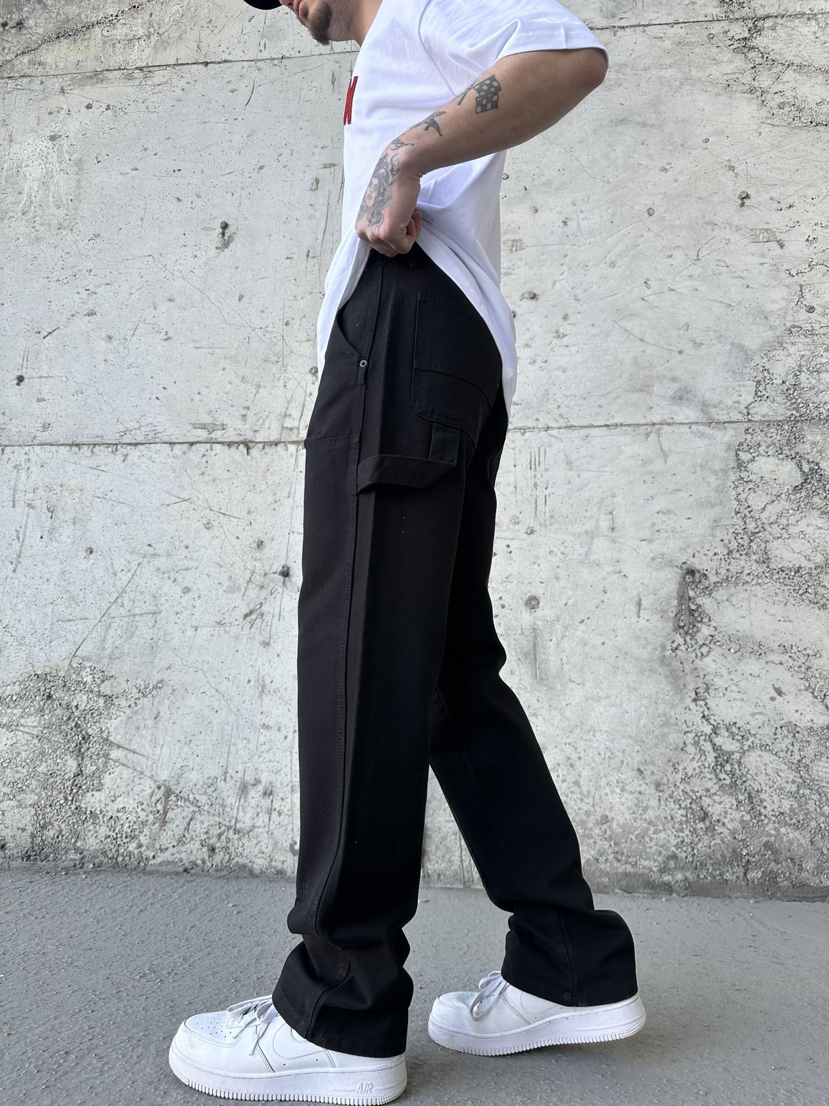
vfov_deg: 71.6
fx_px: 766
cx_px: 414
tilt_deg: +11.2
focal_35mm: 24
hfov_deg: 56.8
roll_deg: -0.8
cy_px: 553
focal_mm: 6.86
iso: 64
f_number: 1.78
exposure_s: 1/202
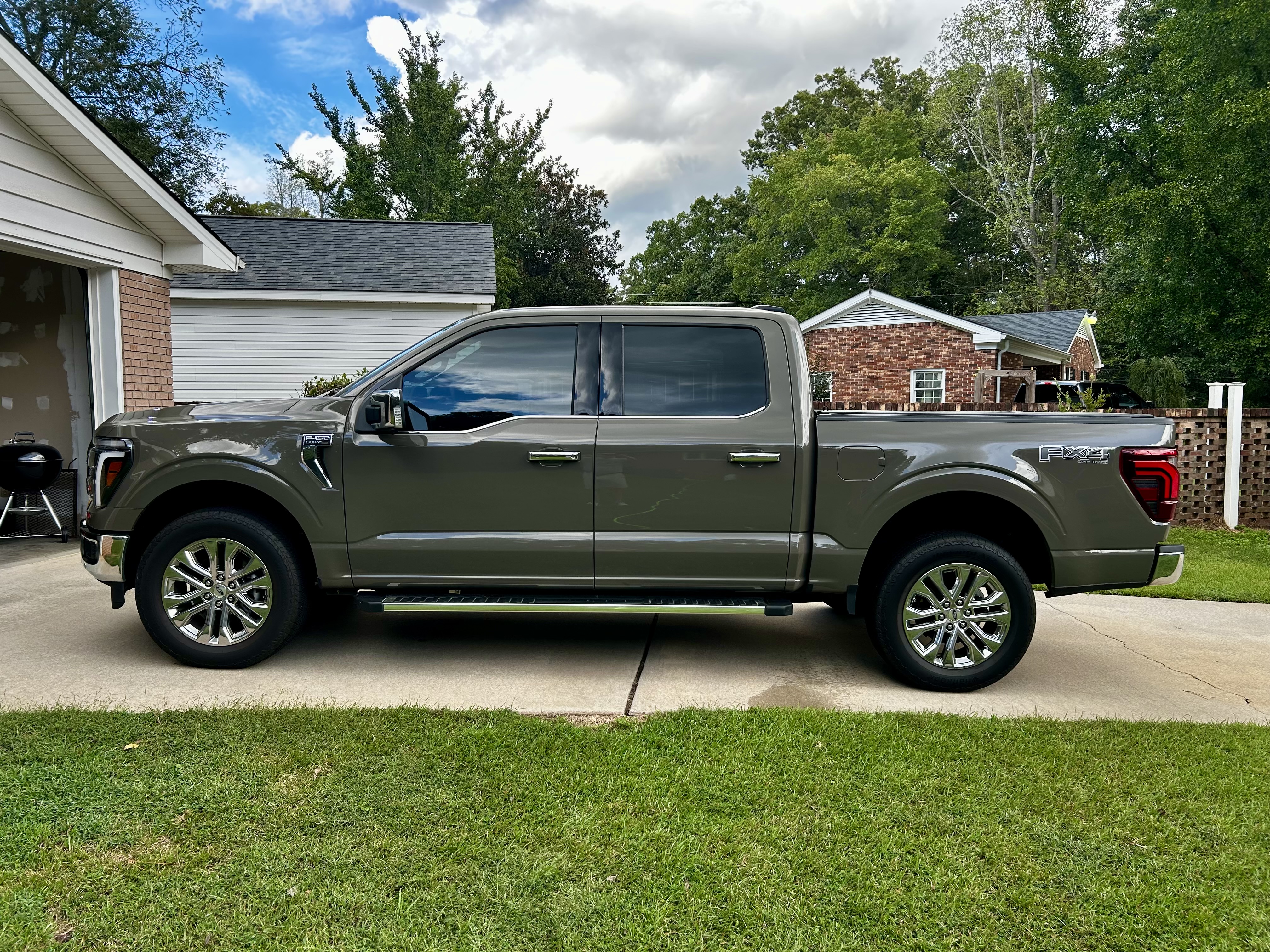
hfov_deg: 67.3
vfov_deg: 53.1
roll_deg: -0.1
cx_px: 635
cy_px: 476
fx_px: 954
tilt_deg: -4.0
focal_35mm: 26
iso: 50
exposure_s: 1/471
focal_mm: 5.7
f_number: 1.5
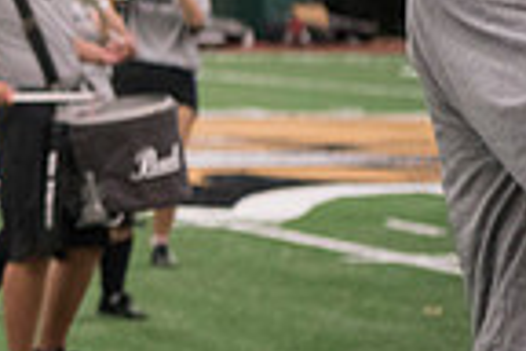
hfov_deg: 7.1
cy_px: 24
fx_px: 4120
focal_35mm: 282
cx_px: -424
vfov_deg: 4.9
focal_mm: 70
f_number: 3.2
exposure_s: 1/200
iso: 3200
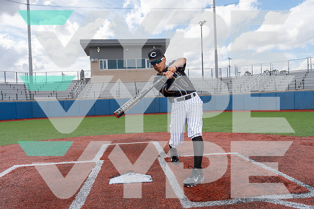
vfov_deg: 45.0
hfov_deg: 63.6
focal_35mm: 29
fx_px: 253
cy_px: 104
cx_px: 157
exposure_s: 1/250
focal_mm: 29
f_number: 8
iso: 100
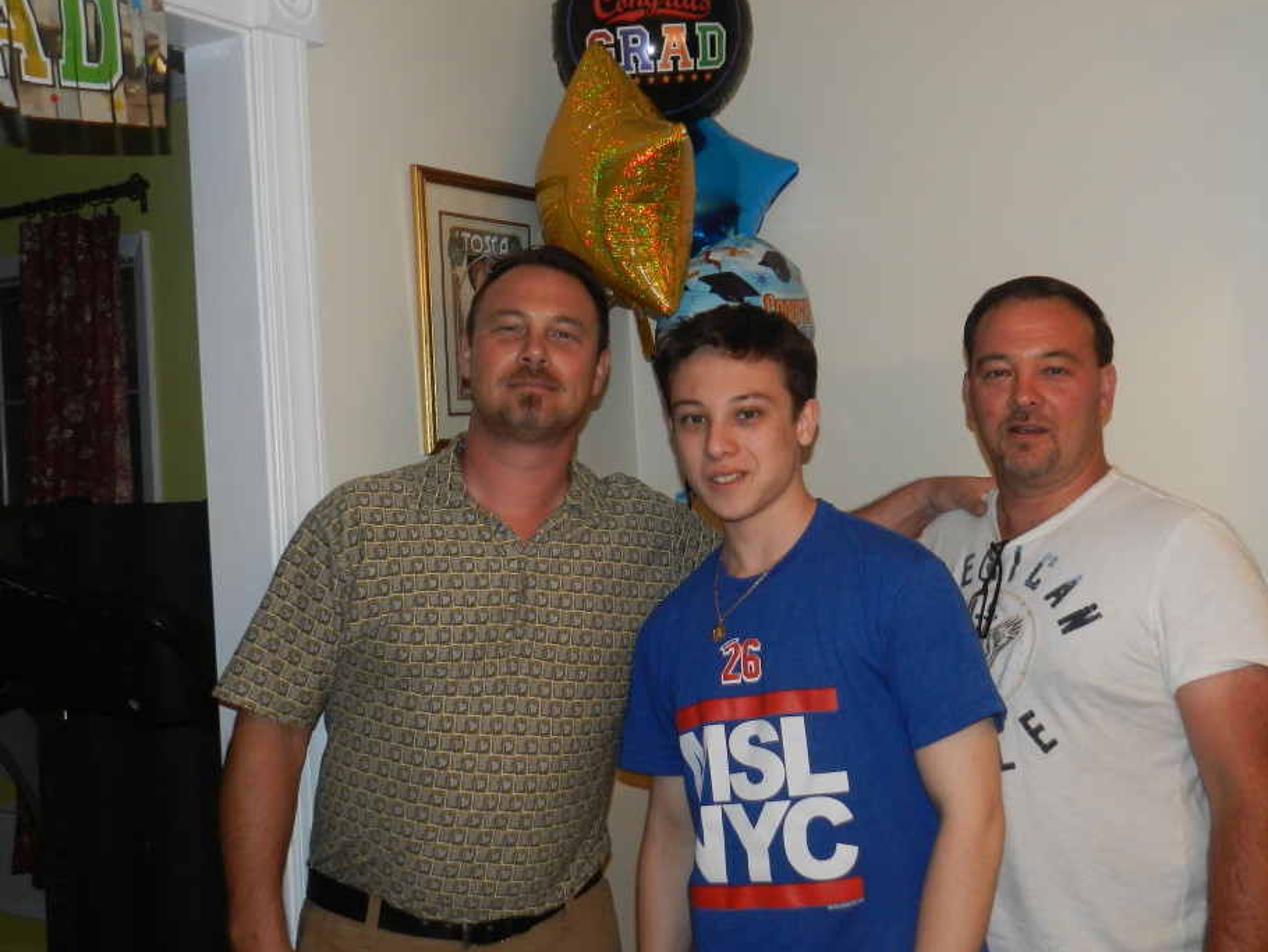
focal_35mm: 36
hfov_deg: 51.3
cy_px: 418
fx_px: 1319
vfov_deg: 39.6
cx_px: 669
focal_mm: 5.6
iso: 200
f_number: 3.7
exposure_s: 1/30
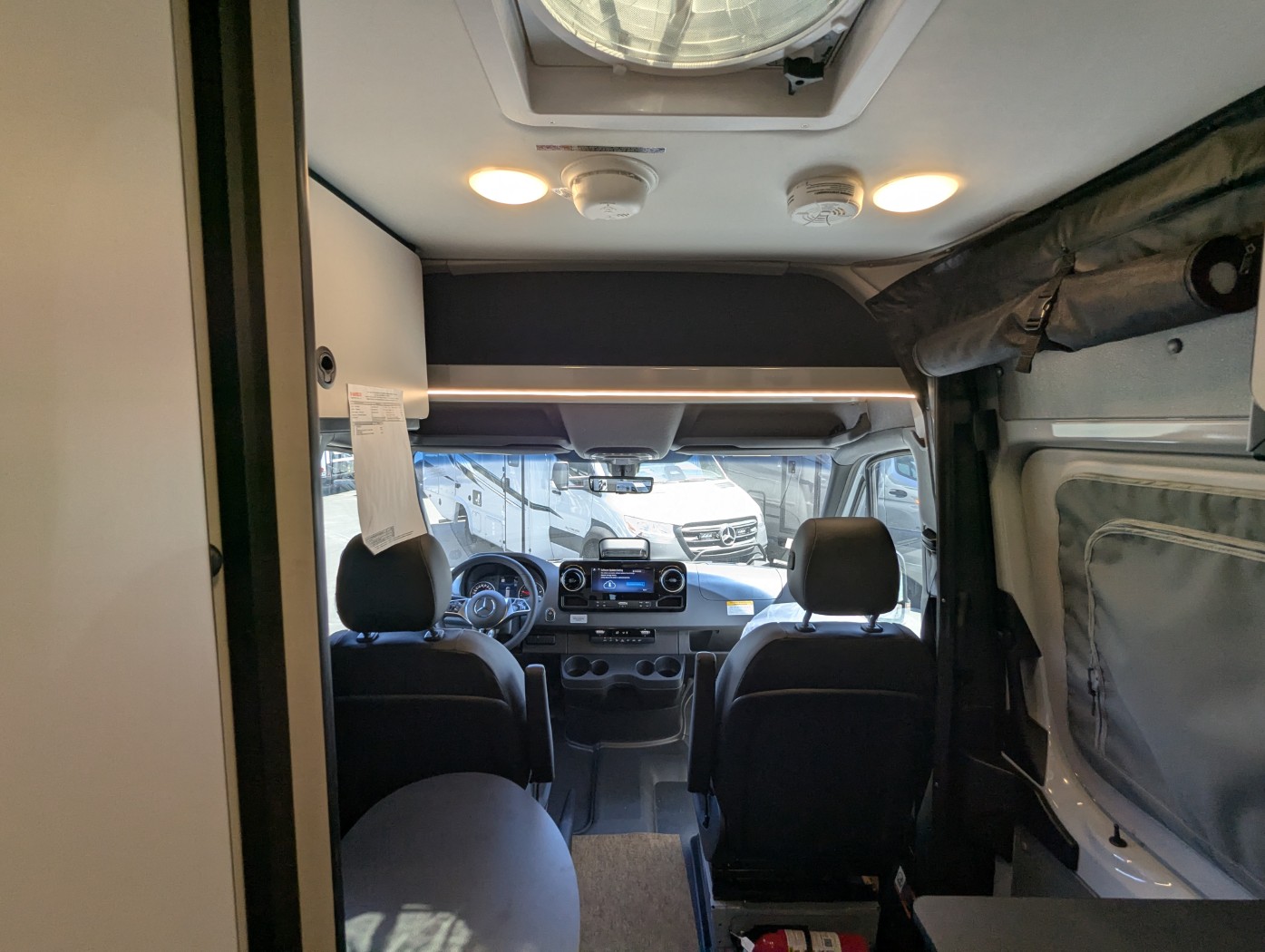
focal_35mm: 16
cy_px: 476
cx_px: 632
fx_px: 585
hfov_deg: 94.4
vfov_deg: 78.2
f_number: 2.2
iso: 69
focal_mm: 2.35
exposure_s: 1/187
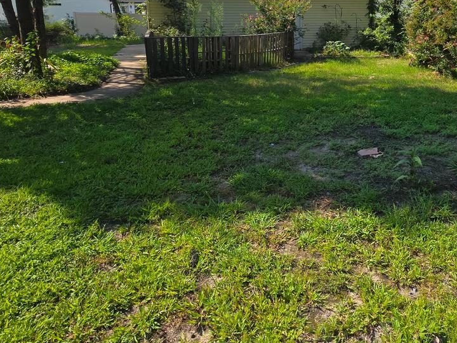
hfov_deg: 65.3
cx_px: 310
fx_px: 343
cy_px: 86
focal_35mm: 26
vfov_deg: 50.9
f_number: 1.9
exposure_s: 1/1044
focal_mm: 2.2
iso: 40
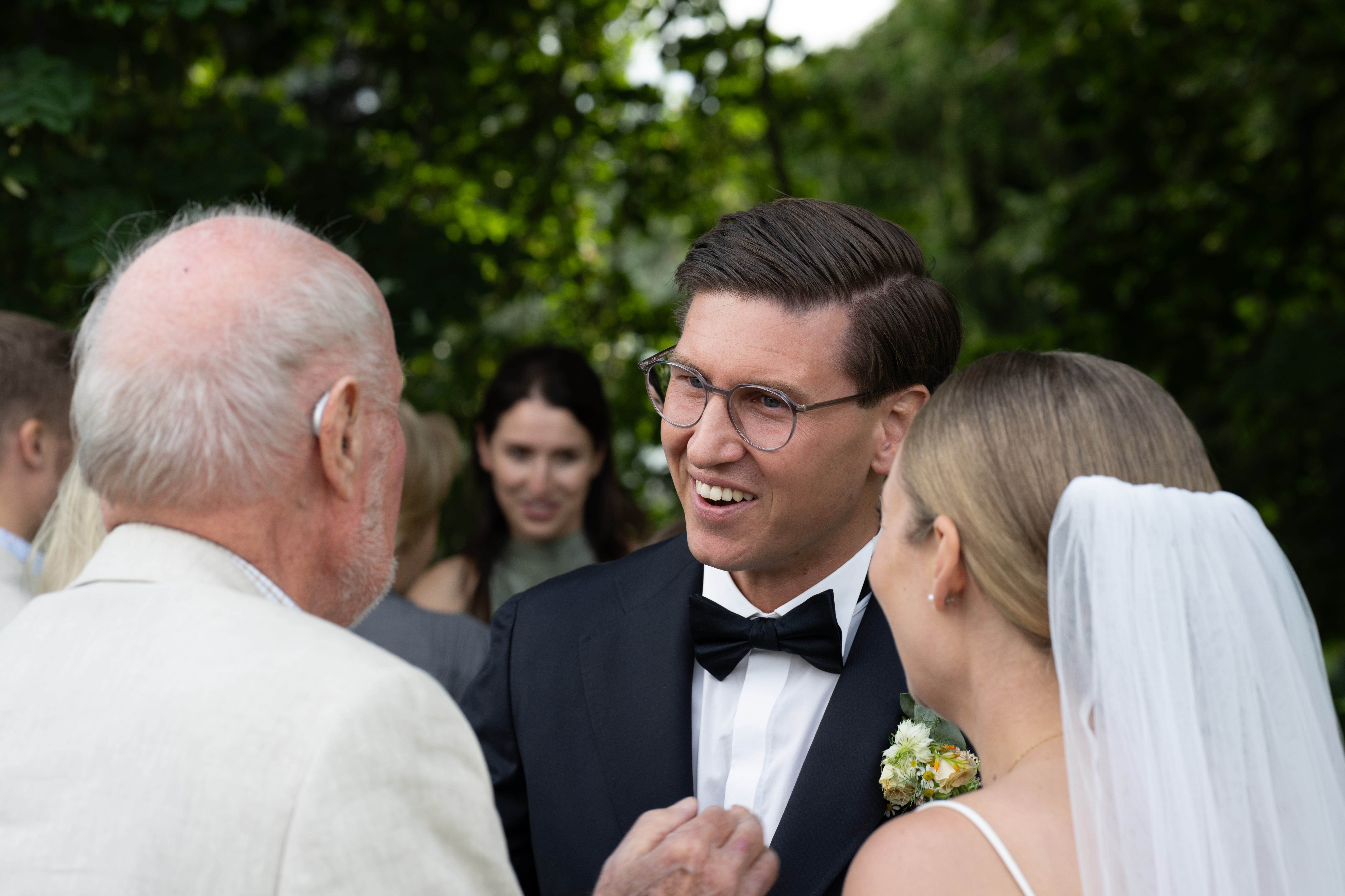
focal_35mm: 93
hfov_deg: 21.9
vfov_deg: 14.7
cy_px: 452
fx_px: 3474
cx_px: 615
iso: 160
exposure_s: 1/125
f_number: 5.6
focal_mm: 85
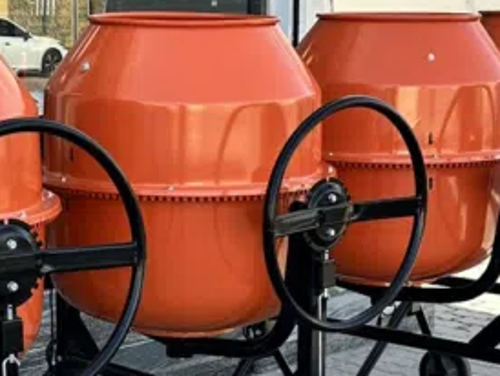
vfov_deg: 25.1
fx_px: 810
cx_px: 181
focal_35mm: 56
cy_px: 361
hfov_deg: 34.1
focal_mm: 6.86
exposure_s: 1/1095
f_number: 1.78
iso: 80
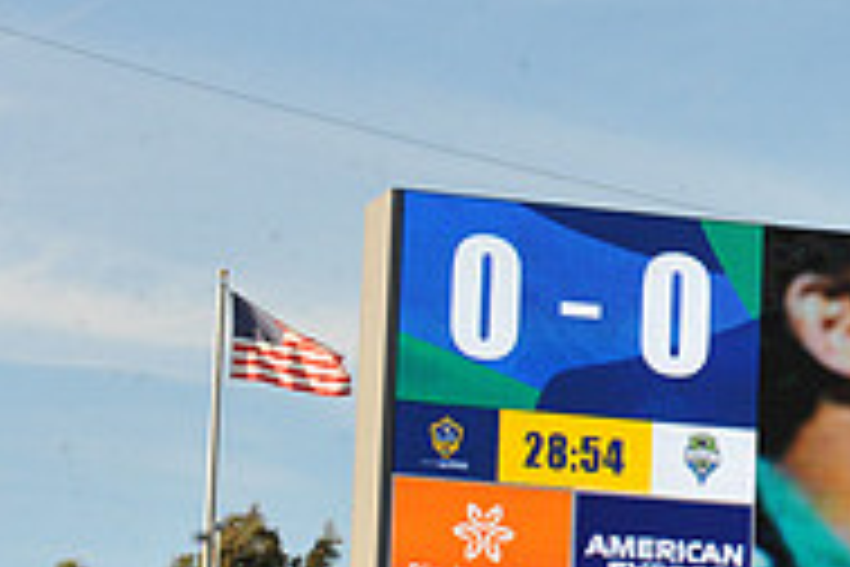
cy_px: 432
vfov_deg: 5.5
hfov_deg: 8.1
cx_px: 1120
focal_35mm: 251
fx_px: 5926
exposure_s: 1/1000
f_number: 16
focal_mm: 82
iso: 1600
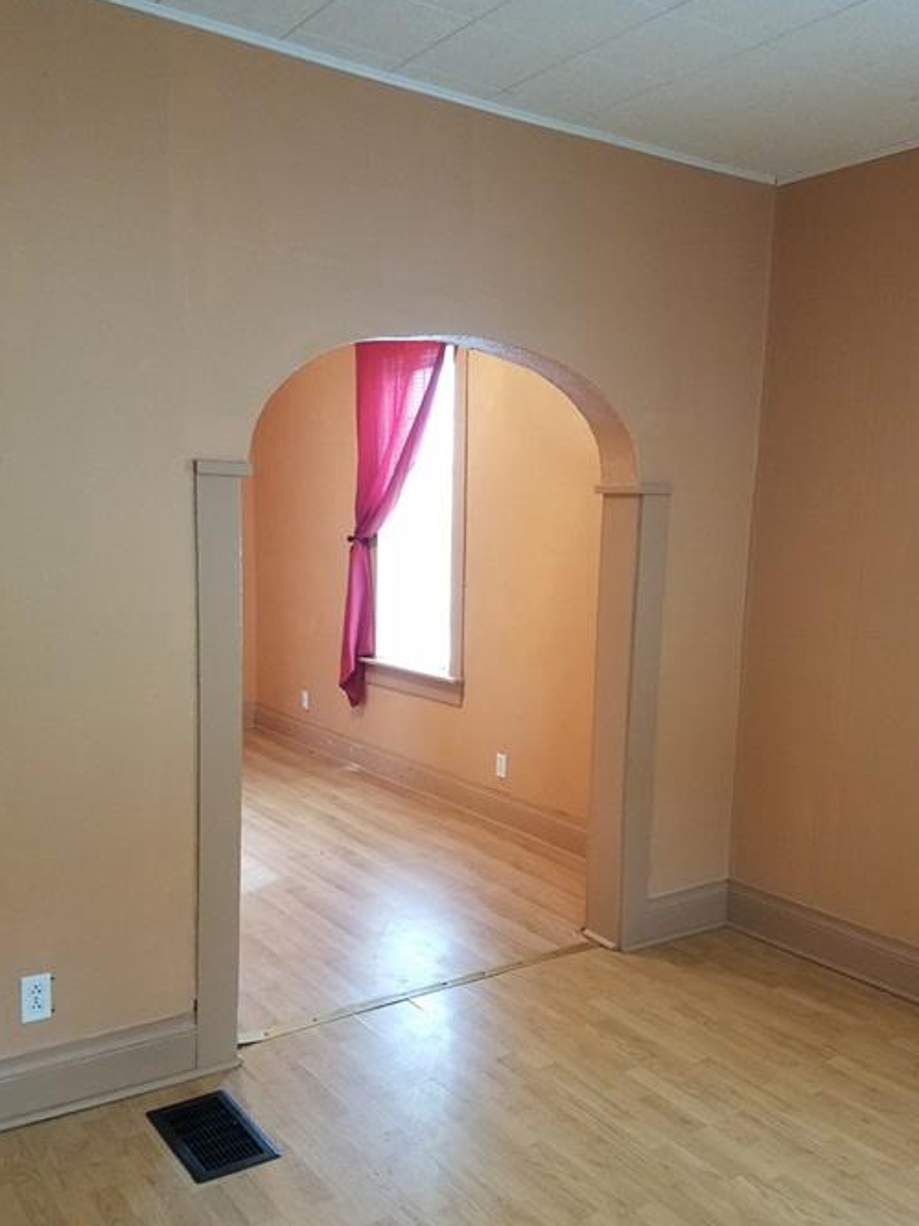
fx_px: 1063
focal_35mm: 30
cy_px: 685
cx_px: 468
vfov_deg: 59.8
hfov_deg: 46.8
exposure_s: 1/40
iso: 160
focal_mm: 4.2
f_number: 1.7
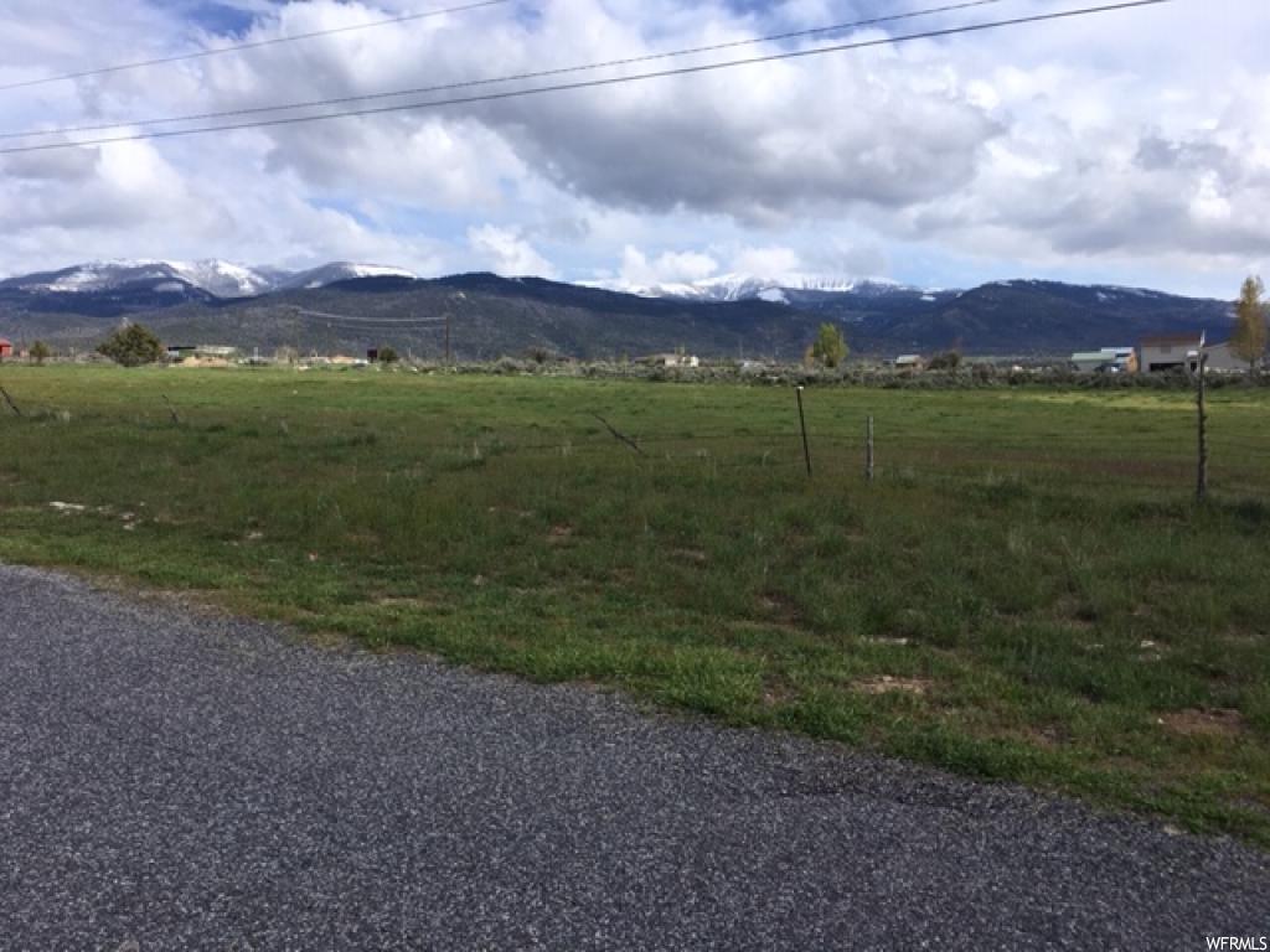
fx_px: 1064
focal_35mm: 29
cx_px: 635
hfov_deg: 61.7
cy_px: 476
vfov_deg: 48.2
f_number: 2.2
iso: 25
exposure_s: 1/2262
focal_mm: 4.15
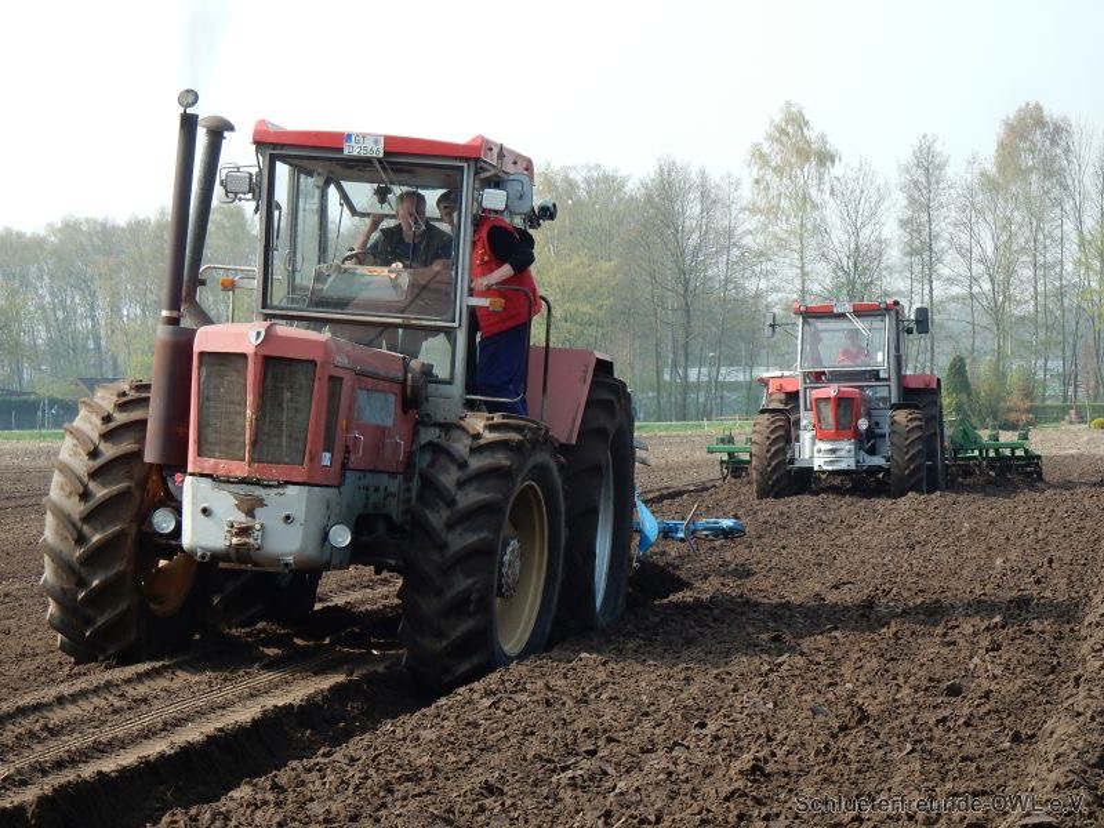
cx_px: 552
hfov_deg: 16.8
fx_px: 3731
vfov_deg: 12.7
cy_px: 414
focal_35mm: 117
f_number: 5.6
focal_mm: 20.9
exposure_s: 1/250
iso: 125
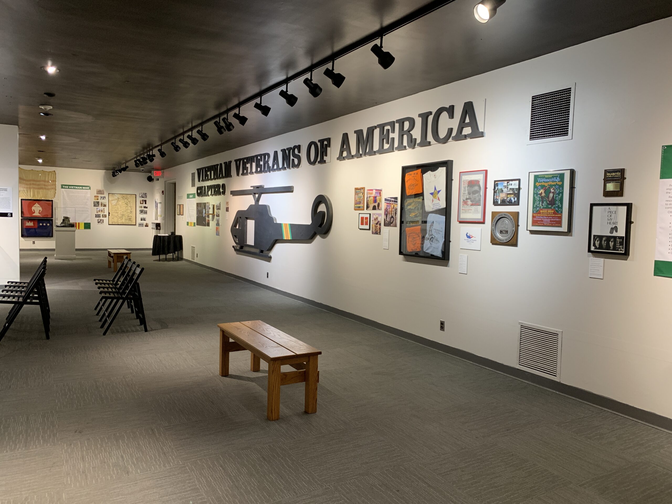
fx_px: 505
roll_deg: -1.1
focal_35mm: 26
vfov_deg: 53.1
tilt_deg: -3.0
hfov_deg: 67.3
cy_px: 252
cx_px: 336
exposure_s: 1/60
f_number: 1.8
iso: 100
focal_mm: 4.25
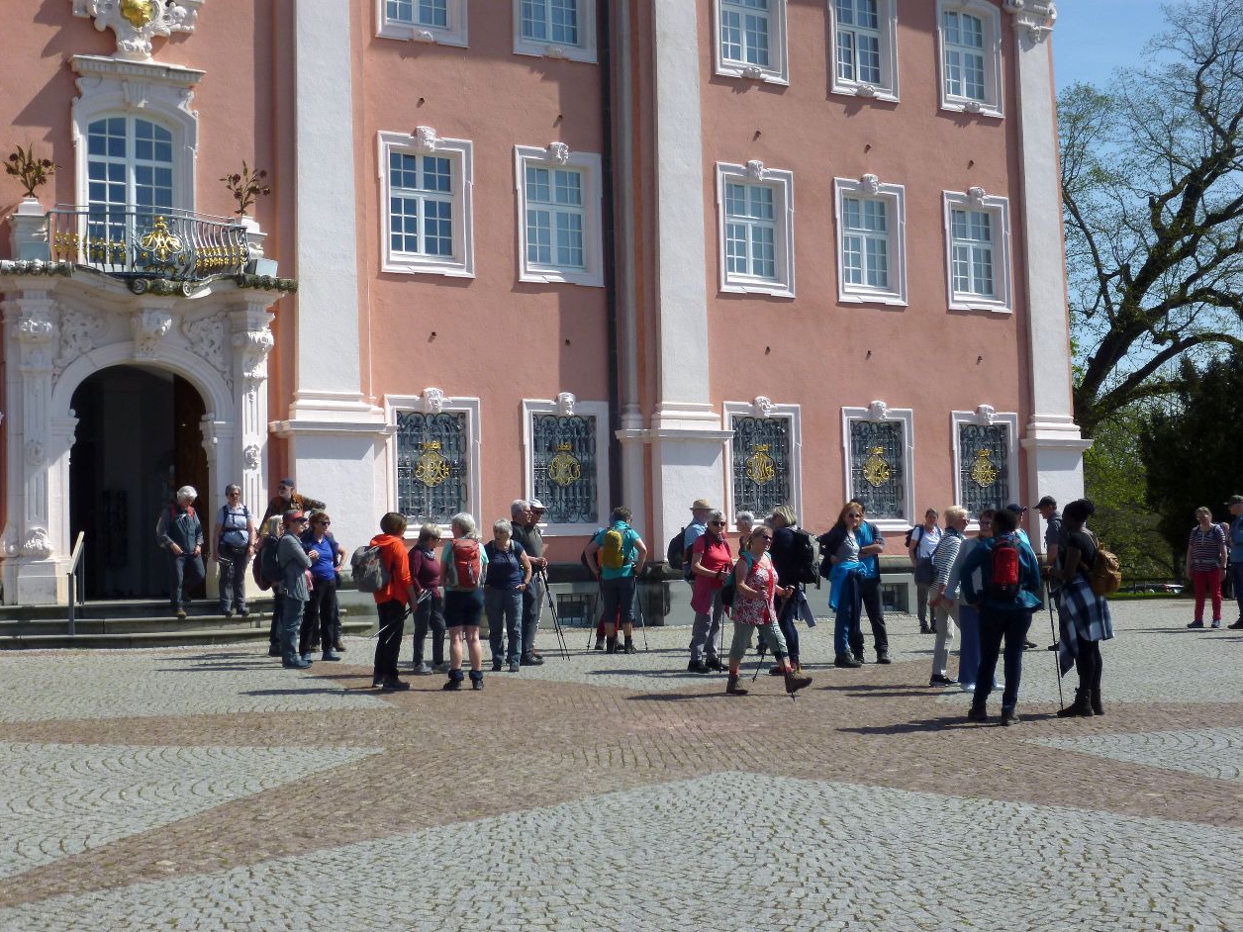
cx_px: 613
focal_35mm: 53
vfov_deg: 27.5
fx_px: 1903
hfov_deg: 36.2
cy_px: 474
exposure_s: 1/1000
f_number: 4.1
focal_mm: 9.2
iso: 100
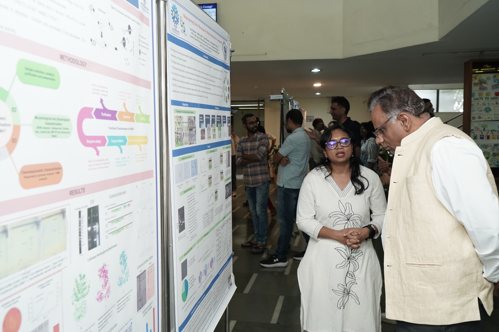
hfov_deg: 58.7
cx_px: 250
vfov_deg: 41.1
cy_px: 166
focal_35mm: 32
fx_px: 444
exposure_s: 1/125
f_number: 6.3
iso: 3200
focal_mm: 32
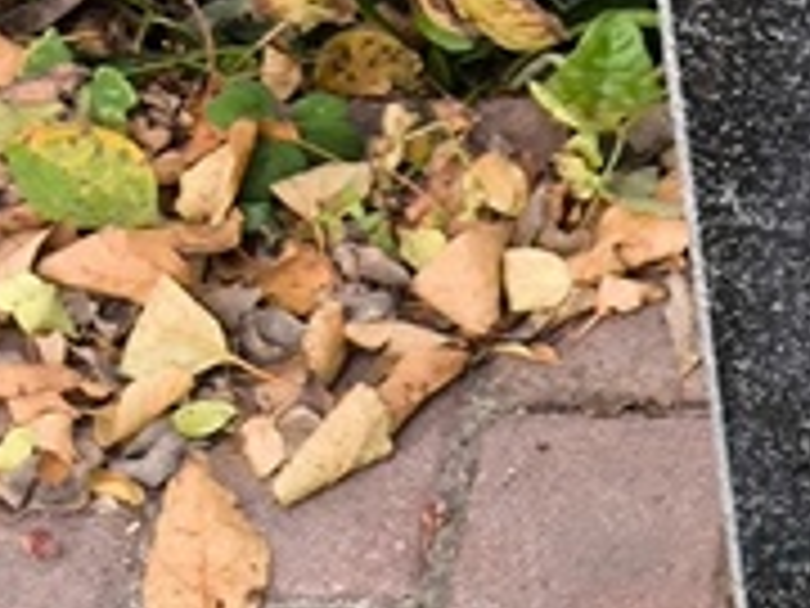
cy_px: 23
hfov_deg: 8.5
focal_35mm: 222
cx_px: 1573
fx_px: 5195
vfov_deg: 6.7
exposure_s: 1/60
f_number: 1.7
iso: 125
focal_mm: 4.71
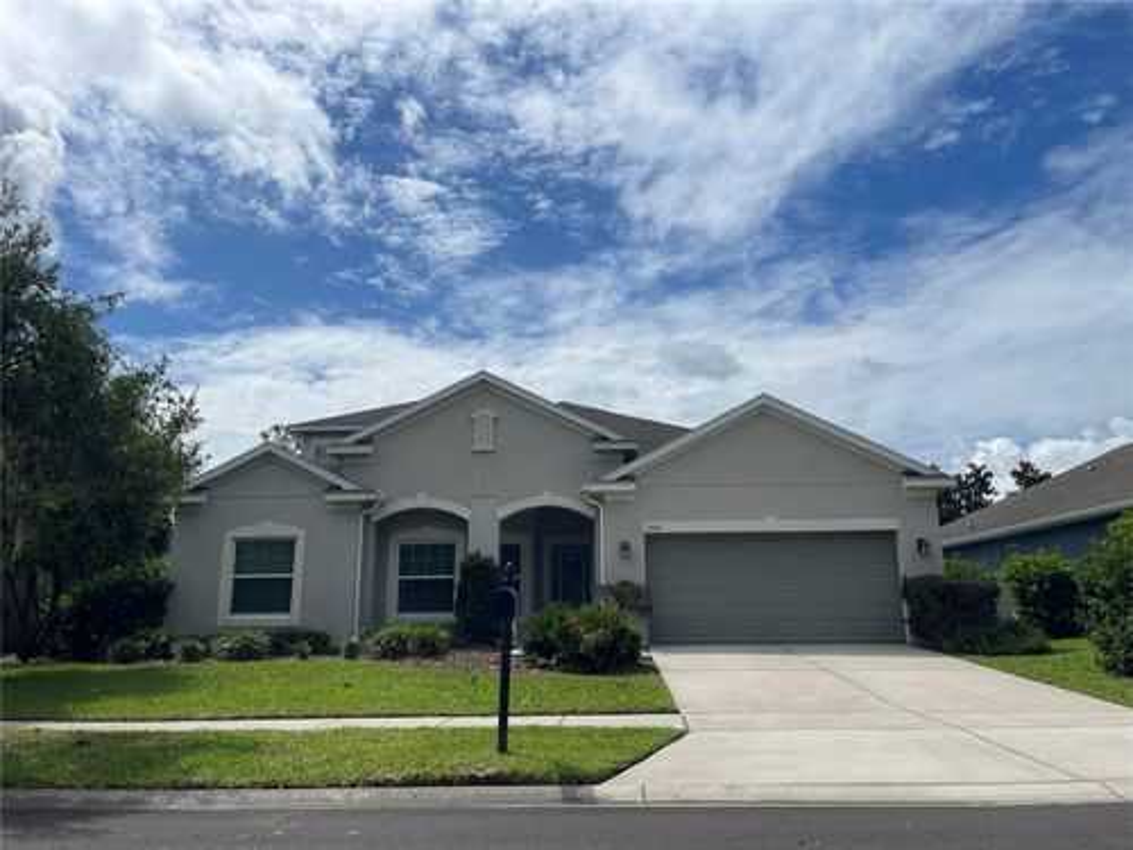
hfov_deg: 69.4
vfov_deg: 54.9
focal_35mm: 25
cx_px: 566
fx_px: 818
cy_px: 425
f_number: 1.6
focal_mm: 5.1
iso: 32
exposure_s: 1/8547
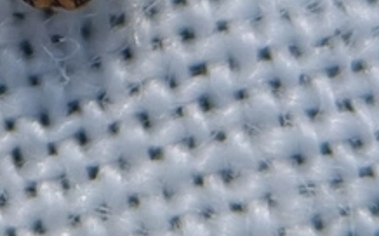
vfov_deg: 15.1
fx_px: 836
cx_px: 37
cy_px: -105
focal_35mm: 81
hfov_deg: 24.8
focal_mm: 5.4
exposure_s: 1/385
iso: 50
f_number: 1.8
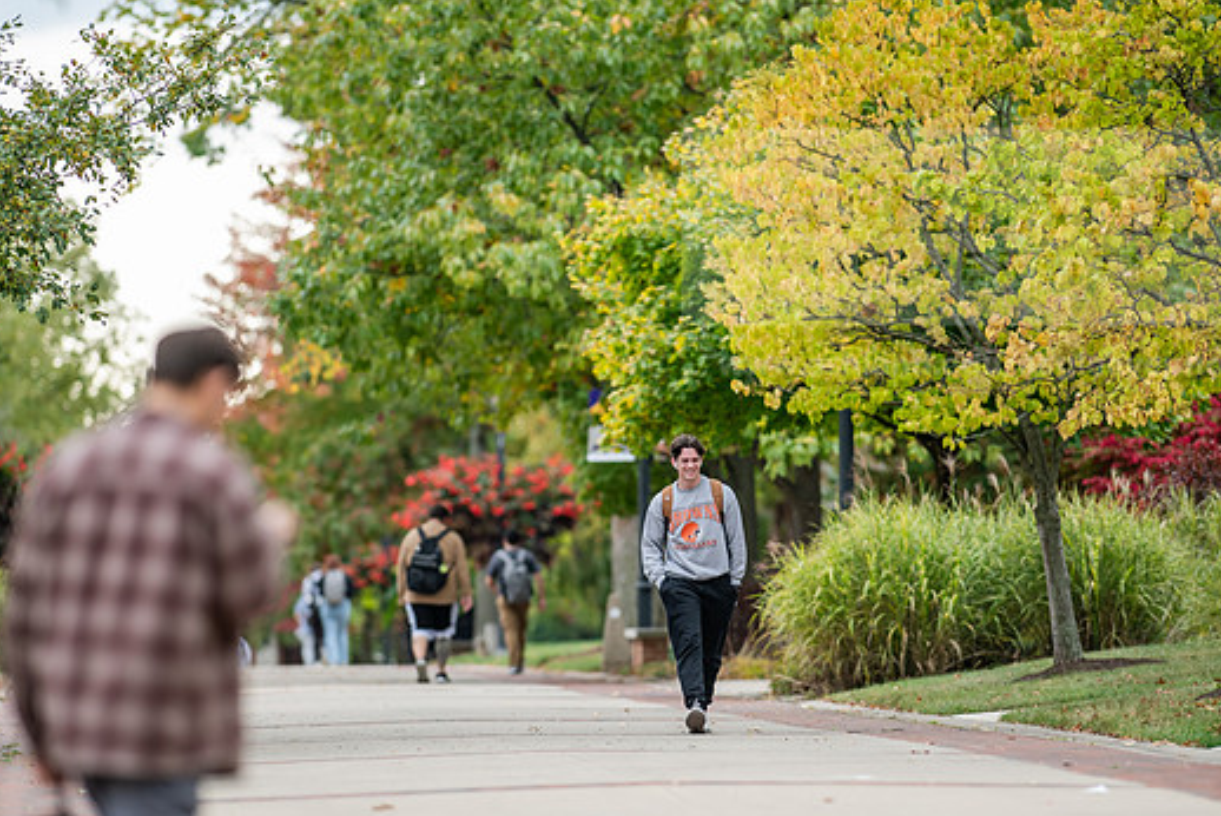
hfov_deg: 6.1
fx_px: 11402
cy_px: 414
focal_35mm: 336
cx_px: 610
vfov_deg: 4.1
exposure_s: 1/500
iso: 250
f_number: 3.5
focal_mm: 300
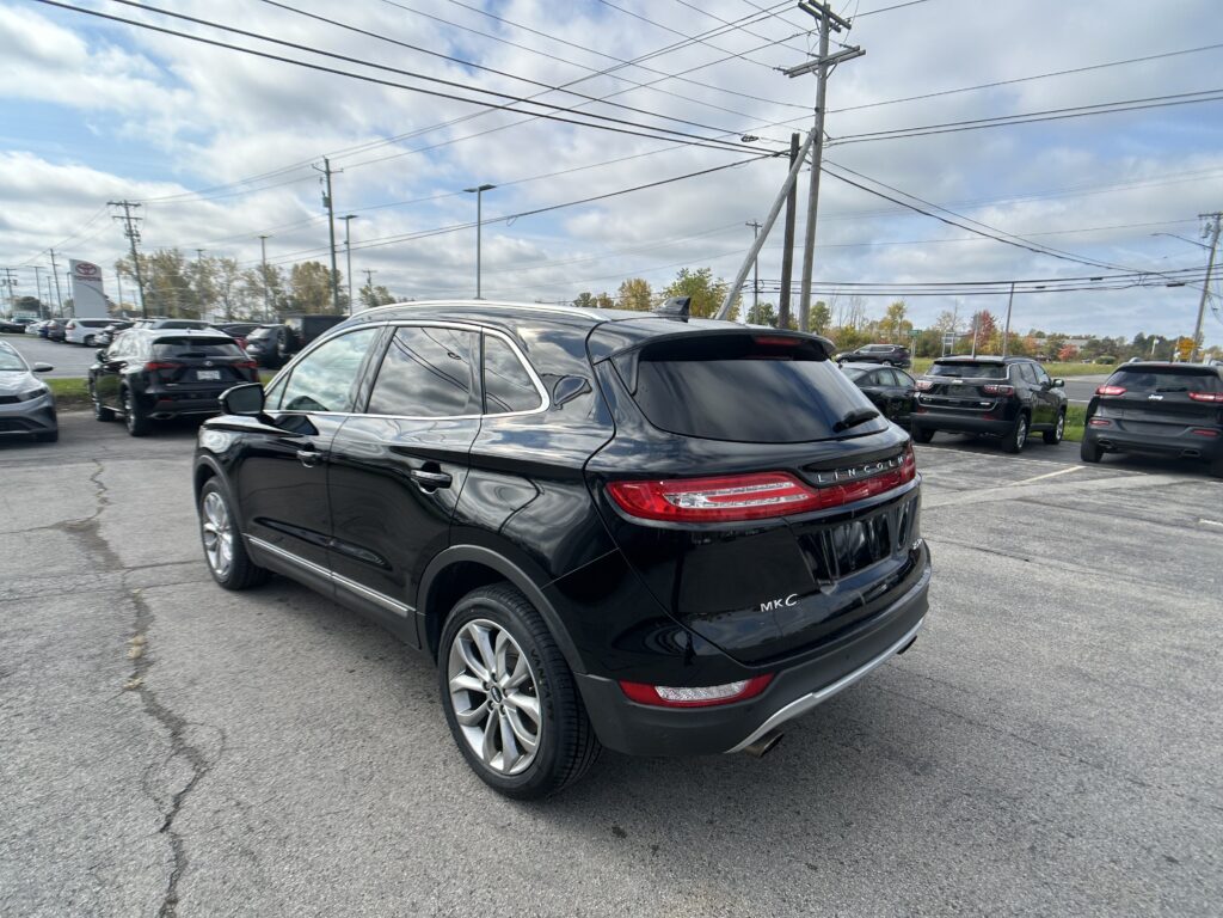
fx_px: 919
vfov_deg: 53.1
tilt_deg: -10.7
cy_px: 459
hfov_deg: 67.3
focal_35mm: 26
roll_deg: -1.3
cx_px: 612
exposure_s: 1/3968
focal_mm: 5.7
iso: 50
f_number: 1.5
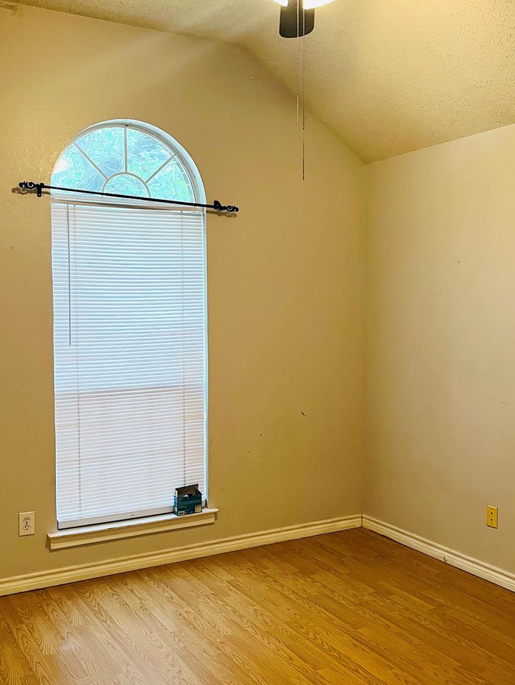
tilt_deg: -3.8
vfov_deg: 50.1
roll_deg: +0.3
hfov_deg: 38.6
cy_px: 354
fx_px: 734
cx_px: 292
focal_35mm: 37
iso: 250
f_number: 1.6
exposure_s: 1/60
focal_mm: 5.1
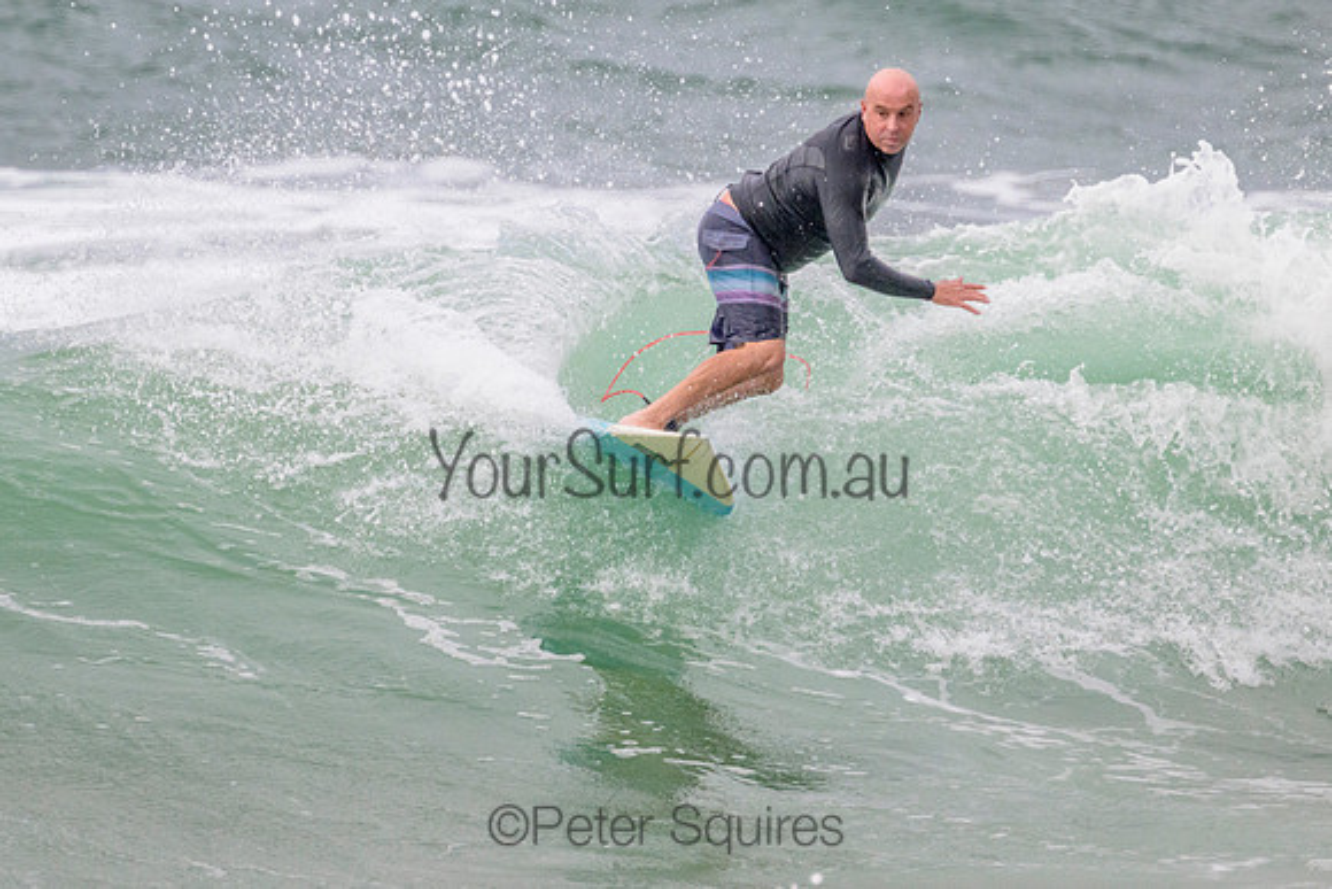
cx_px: 666
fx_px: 40242
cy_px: 360
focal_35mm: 1087
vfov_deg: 1.3
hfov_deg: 1.9
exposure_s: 1/2000
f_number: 11
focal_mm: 800
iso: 1800
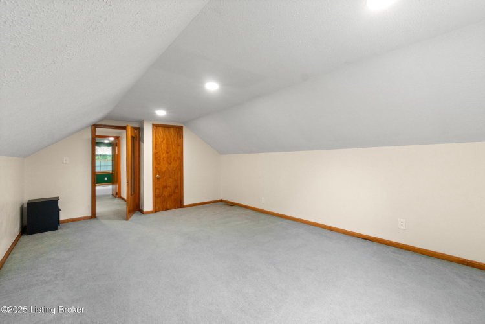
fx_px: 202
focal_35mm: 15
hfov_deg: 100.4
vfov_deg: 77.3
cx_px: 242
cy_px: 162
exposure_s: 1/8
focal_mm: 10
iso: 400
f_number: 9
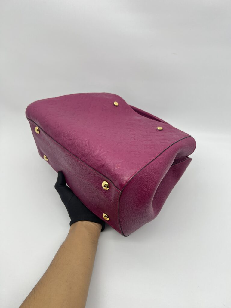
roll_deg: +2.9
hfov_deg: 53.1
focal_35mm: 26
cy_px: 154
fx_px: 231
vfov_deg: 67.3
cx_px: 116
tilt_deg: -41.1
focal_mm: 5.7
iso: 32
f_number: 1.5
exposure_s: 1/100
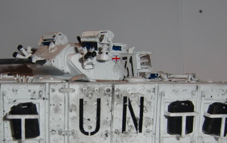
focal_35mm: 47
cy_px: 109
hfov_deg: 41.9
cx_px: 72
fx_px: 291
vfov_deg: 27.1
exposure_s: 1/60
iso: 64
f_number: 7.5
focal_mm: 4.3
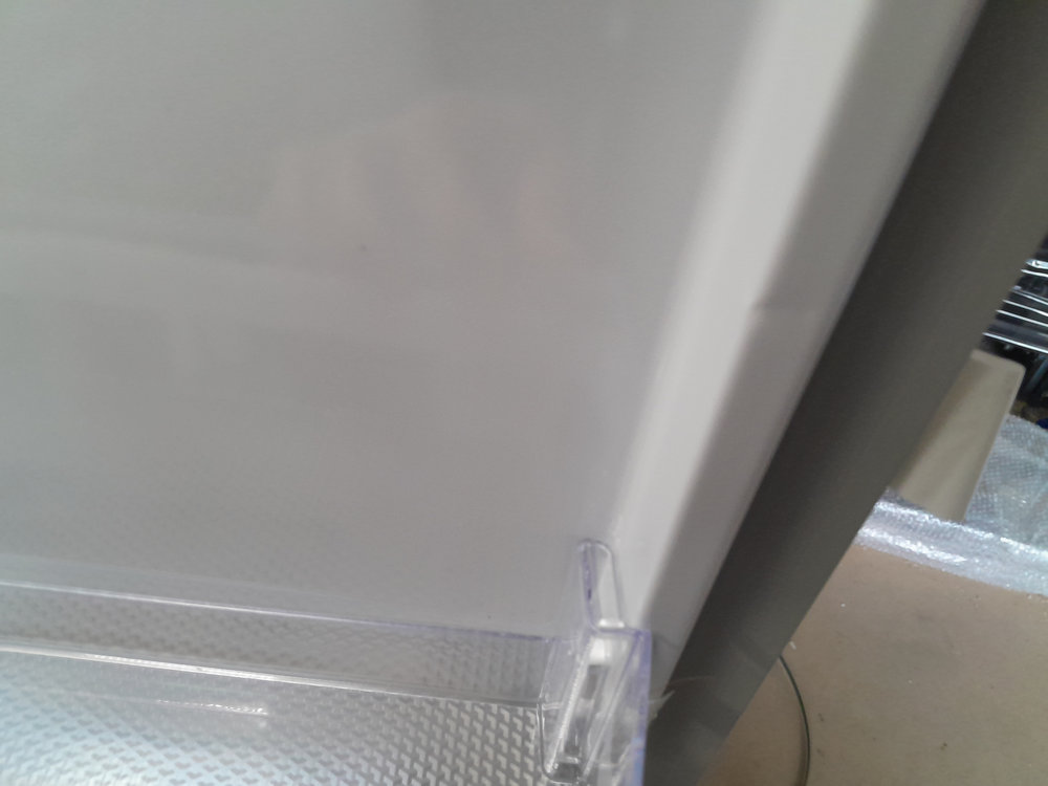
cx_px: 524
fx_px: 787
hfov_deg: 67.3
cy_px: 393
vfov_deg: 53.1
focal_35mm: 26
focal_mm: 3.98
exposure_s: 1/50
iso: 400
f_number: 1.8
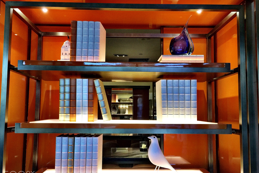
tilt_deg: +5.0
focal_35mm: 31
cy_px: 97
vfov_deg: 42.3
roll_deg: -1.5
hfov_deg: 60.3
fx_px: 223
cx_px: 126
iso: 80
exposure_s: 1/15
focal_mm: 4.15
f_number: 2.2
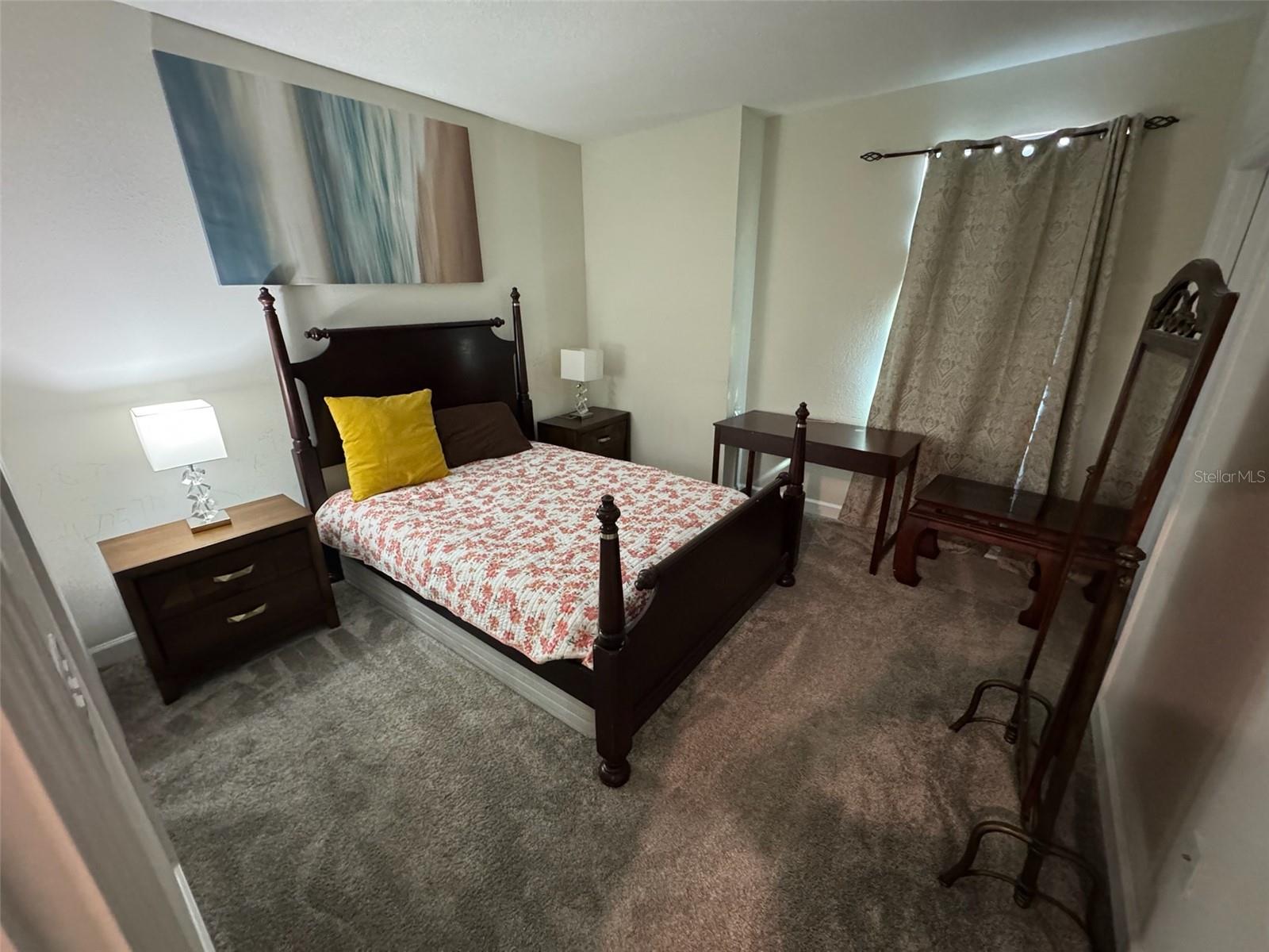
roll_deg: +0.2
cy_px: 476
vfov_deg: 85.7
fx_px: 513
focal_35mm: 14
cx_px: 634
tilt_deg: -20.1
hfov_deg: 102.1
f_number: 2.2
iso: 1250
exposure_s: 1/60
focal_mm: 2.22
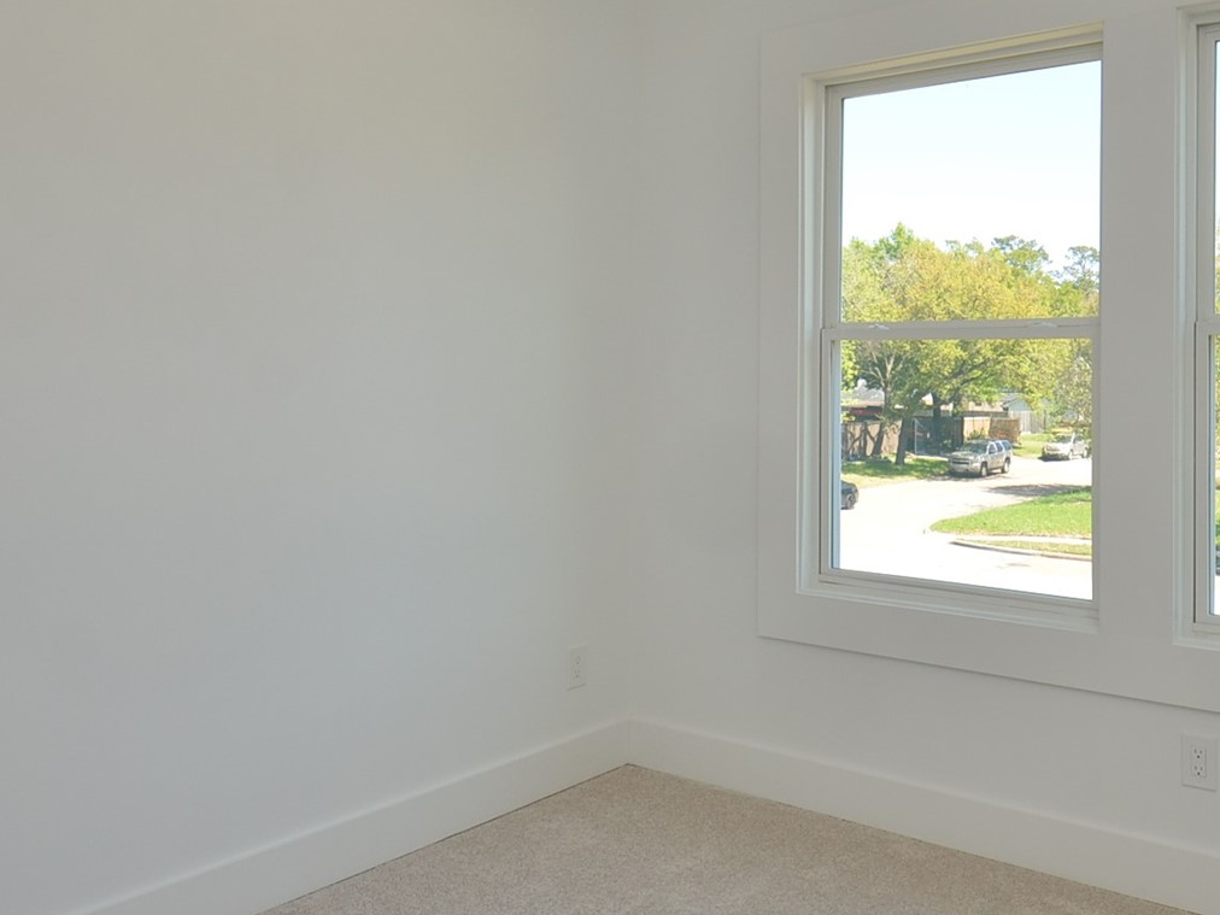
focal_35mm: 31
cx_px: 802
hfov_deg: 57.2
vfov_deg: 45.3
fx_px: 1093
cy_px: 386
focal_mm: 10
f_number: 6.3
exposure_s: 1/200
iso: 320
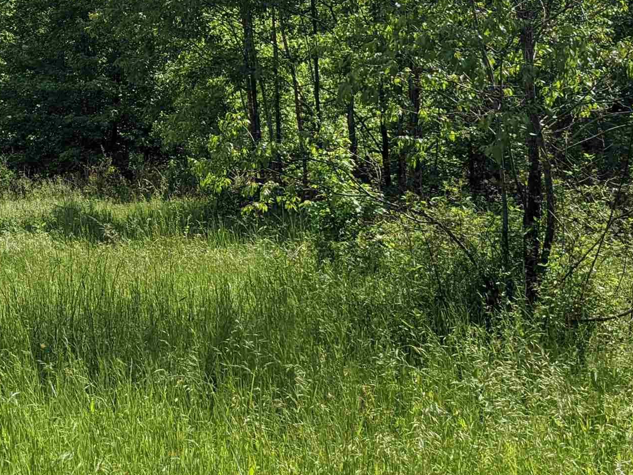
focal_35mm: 65
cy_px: 35
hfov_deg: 29.1
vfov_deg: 22.0
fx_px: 1189
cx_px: 113
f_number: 1.73
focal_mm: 4.38
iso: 49
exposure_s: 1/3891
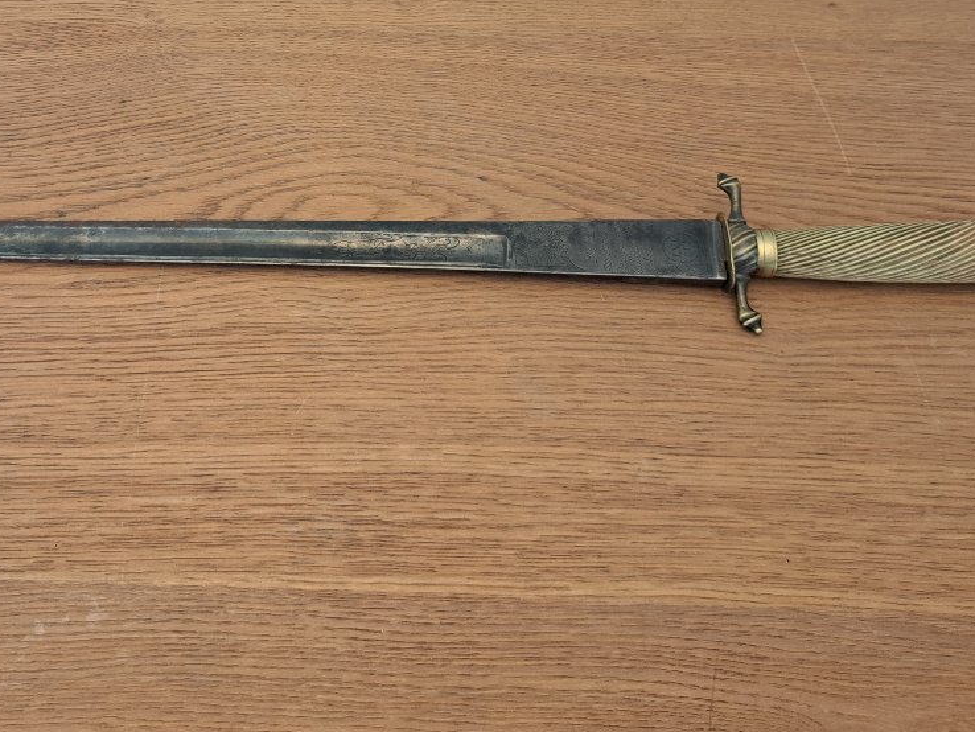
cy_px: 186
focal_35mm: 39
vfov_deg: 36.0
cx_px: 293
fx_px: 1099
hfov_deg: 46.8
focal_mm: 5.23
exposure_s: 1/50
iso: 160
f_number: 1.8
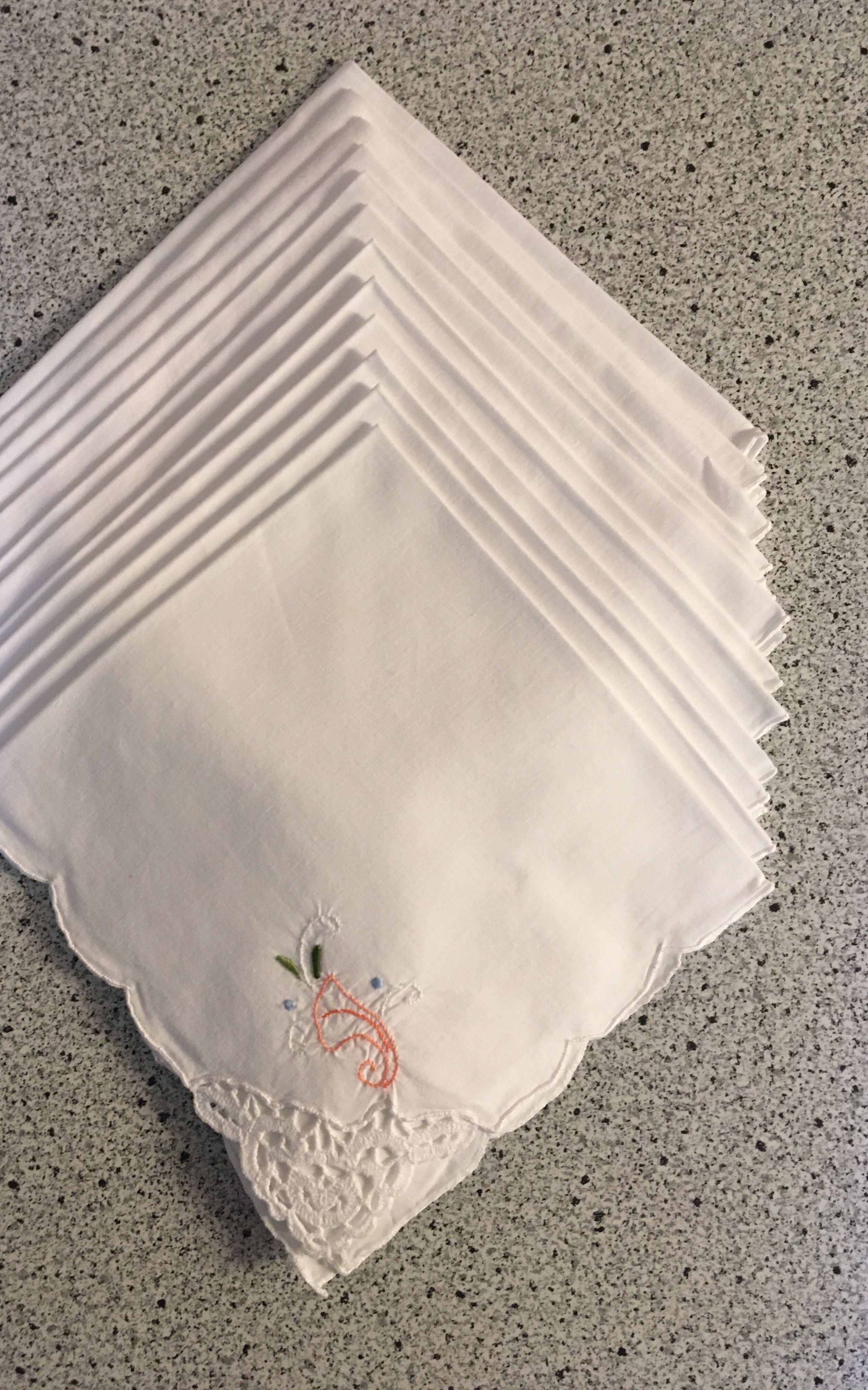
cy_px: 690
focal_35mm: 31
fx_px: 1173
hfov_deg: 40.4
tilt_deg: -86.5
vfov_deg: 61.2
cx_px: 352
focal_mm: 4.15
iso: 160
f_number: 2.2
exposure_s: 1/33
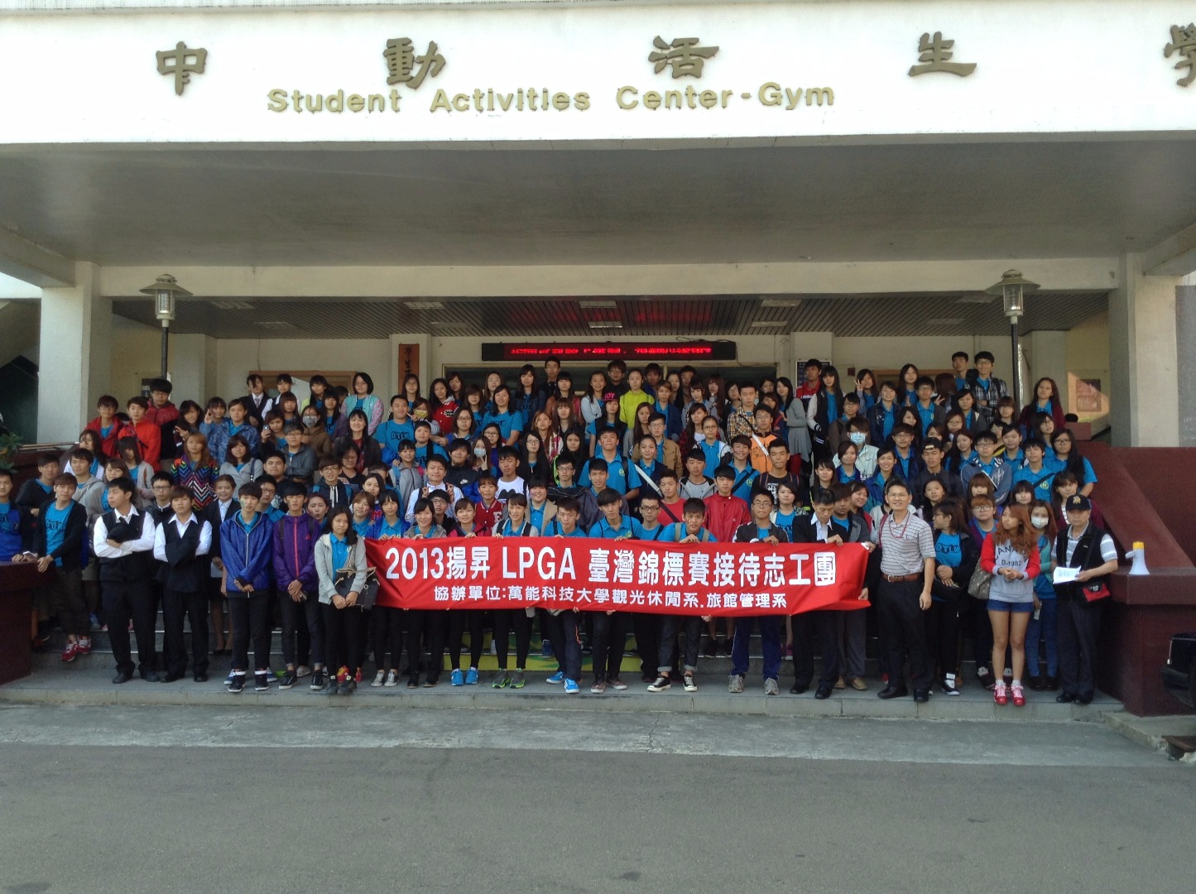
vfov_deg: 42.9
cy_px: 447
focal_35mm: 33
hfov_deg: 55.4
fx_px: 1139
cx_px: 598
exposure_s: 1/182
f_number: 2.4
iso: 32
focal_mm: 3.3
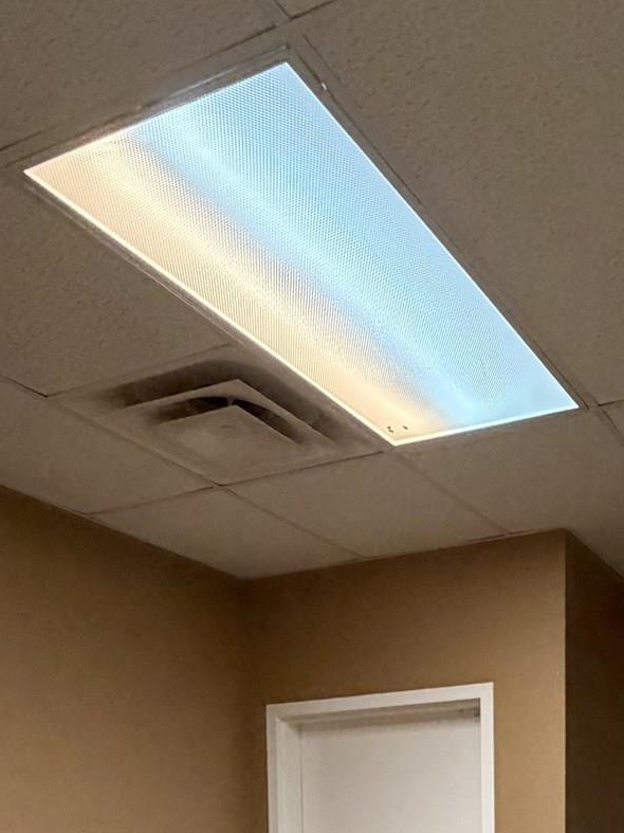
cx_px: 524
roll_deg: +1.7
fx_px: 986
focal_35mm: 41
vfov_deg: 37.6
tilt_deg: -4.1
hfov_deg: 33.8
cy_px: 935
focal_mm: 2.22
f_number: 2.2
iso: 500
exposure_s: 1/60
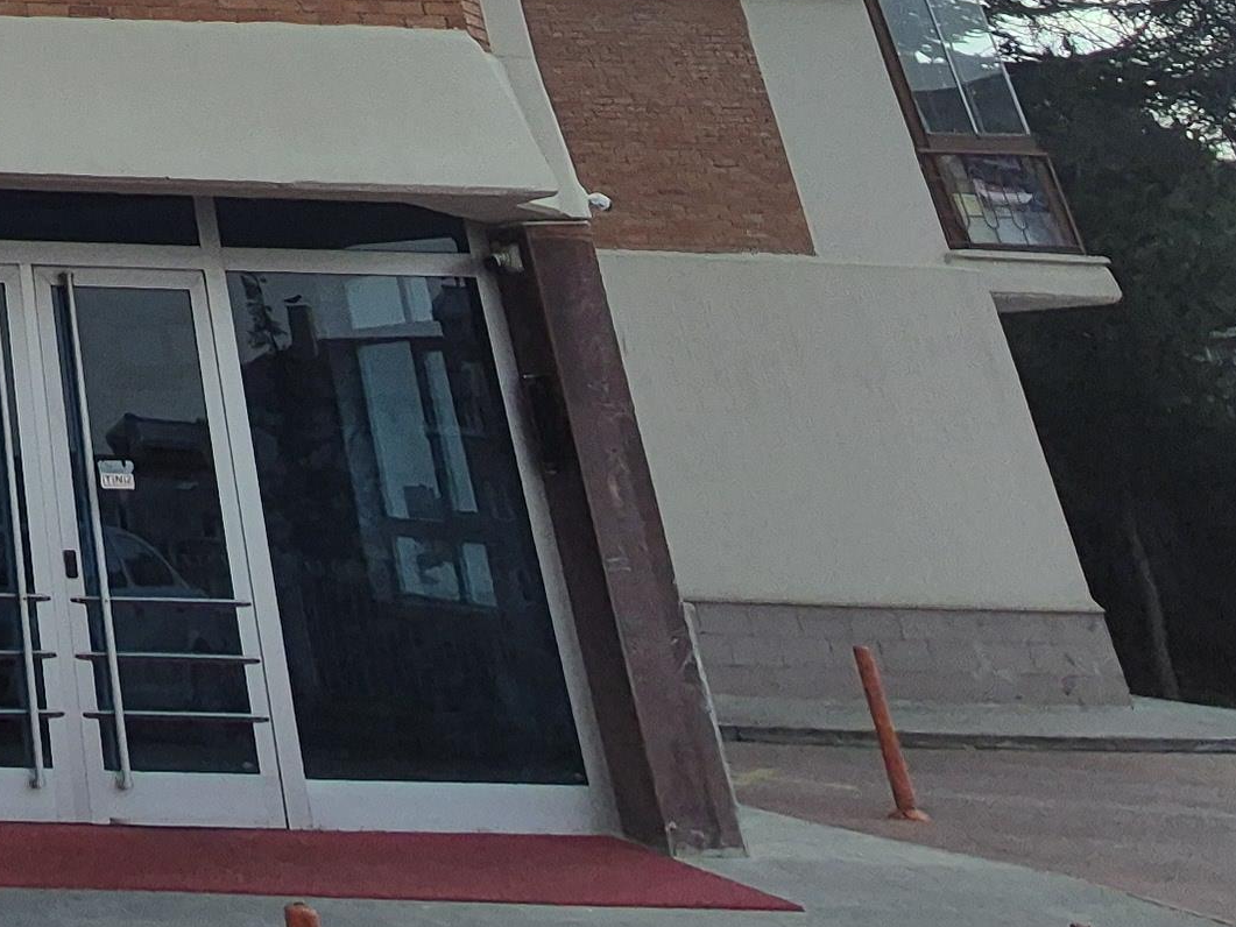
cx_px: -443
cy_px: -800
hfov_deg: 29.6
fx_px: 1750
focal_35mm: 49
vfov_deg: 20.1
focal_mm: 2.2
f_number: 2.2
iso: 50
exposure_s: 1/2400
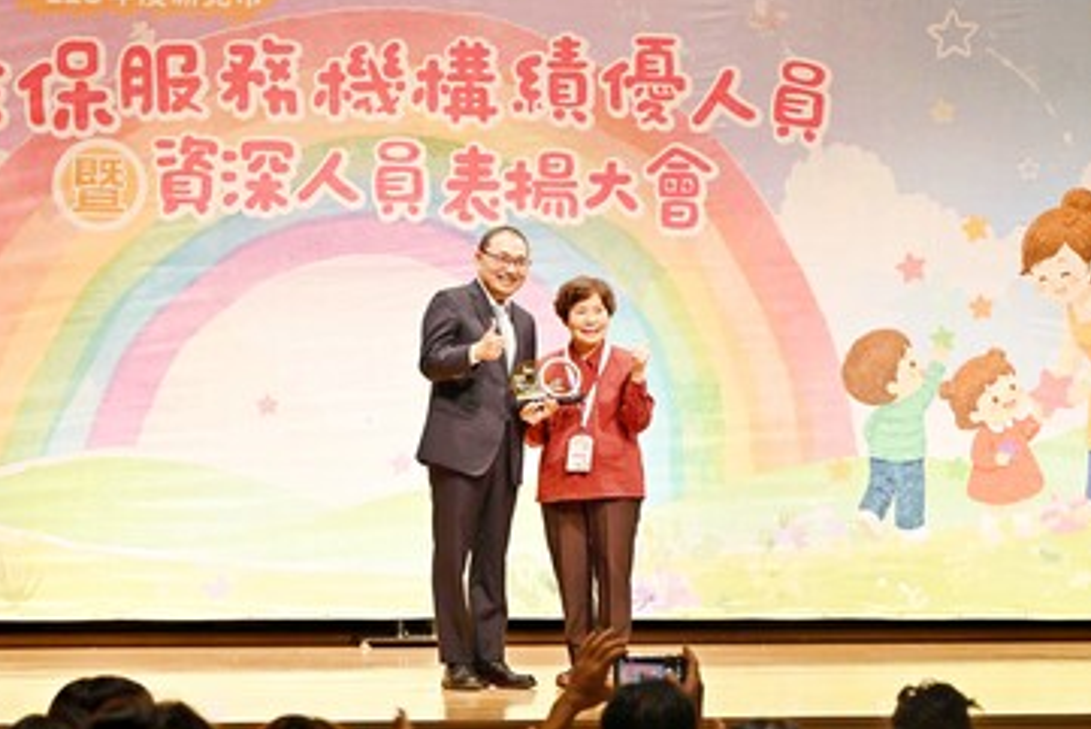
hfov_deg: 19.8
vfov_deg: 13.3
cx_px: 532
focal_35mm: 103
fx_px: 3123
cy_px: 377
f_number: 6.3
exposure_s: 1/125
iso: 1250
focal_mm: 93
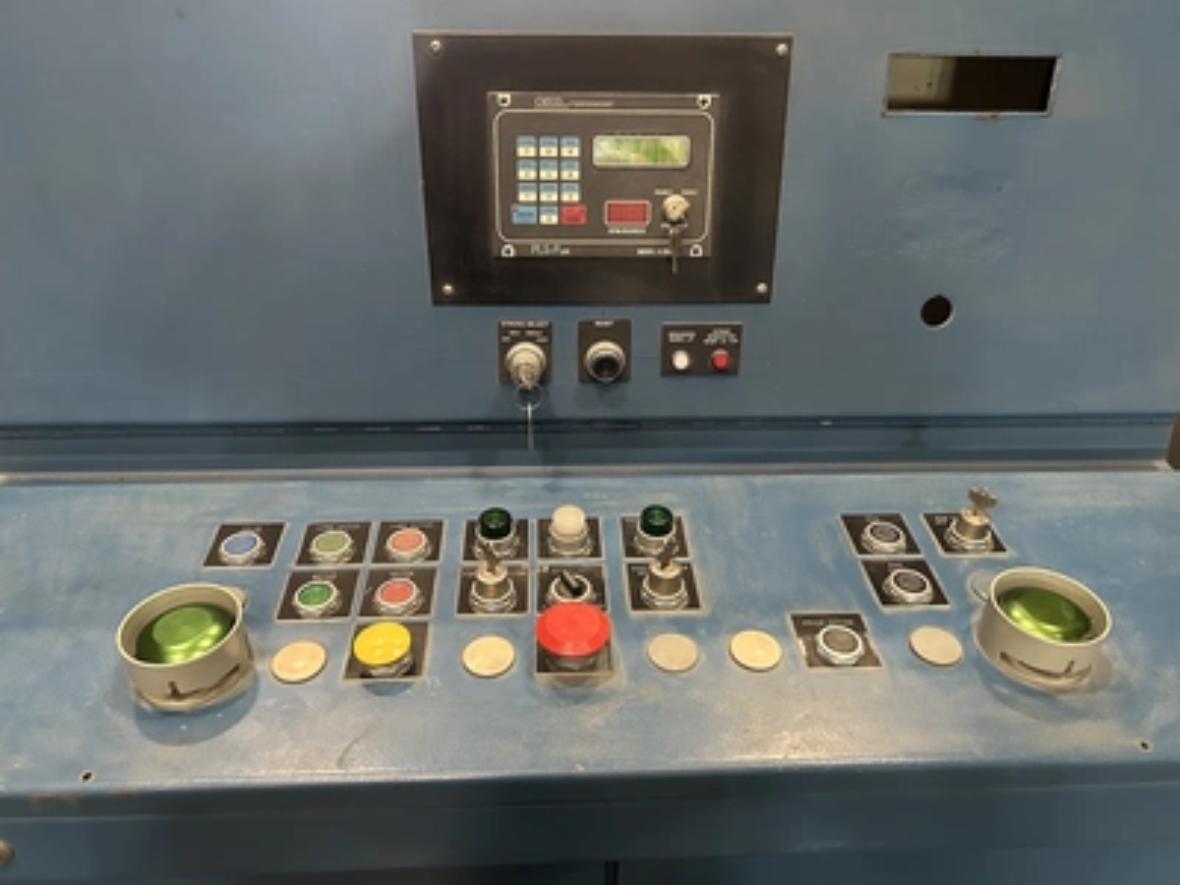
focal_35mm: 26
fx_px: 886
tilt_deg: -30.5
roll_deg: +0.0
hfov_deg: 67.3
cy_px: 442
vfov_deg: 53.1
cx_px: 590
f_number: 1.5
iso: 500
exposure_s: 1/40
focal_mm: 5.7
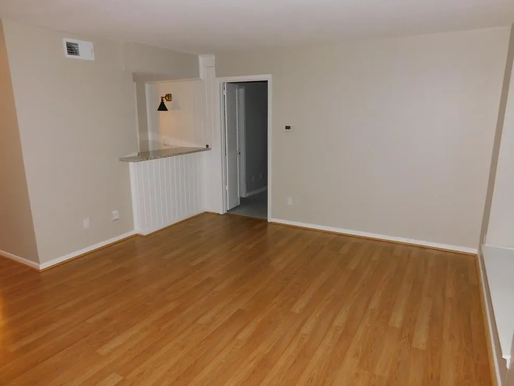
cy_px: 194
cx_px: 258
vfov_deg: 56.8
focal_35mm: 24
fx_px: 356
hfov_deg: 71.6
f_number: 3
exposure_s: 1/30
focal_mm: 4
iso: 200
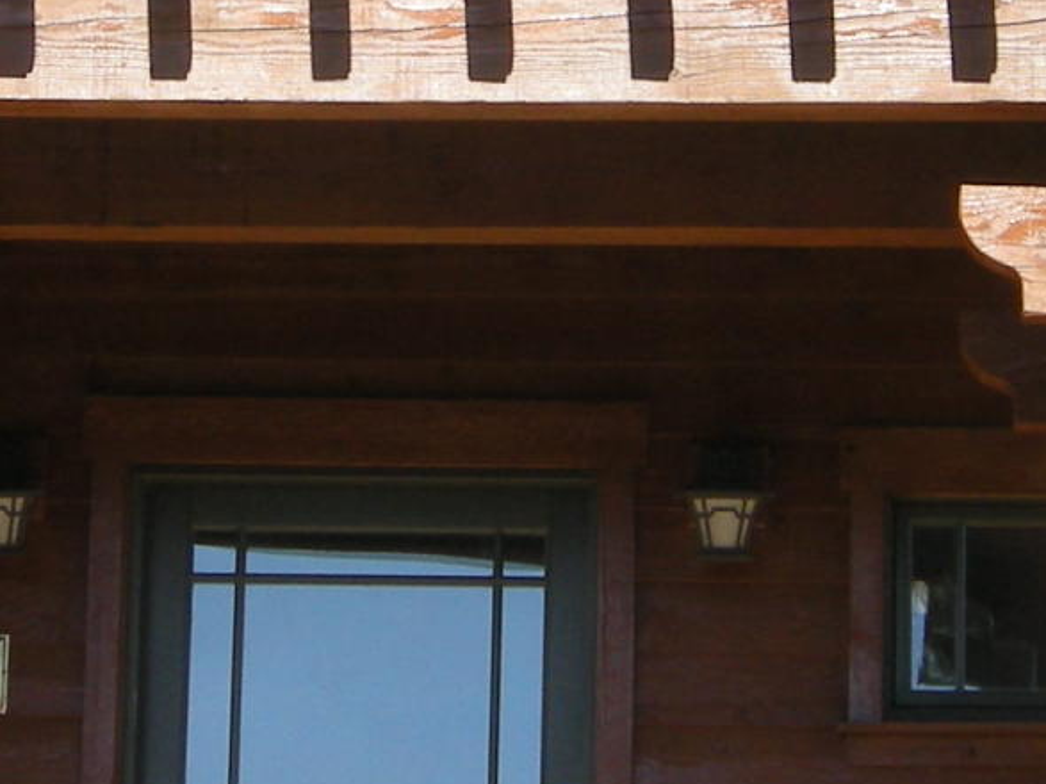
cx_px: 561
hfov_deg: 11.0
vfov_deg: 8.3
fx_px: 5408
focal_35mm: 179
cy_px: 121
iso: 64
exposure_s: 1/149
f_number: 4.8
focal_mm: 7.5
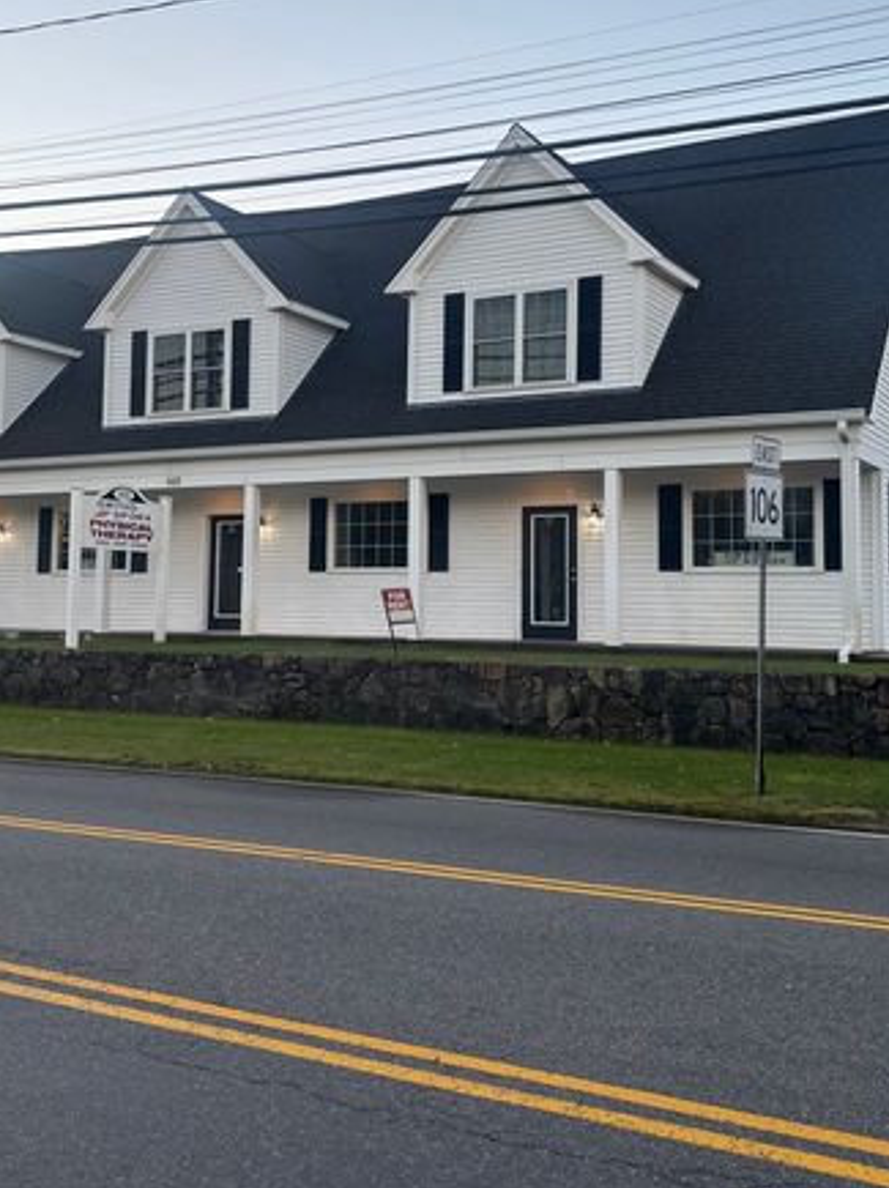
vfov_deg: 46.6
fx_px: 1371
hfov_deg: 35.9
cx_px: 397
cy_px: 491
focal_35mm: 40
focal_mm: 5.96
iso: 50
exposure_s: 1/268
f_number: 1.6
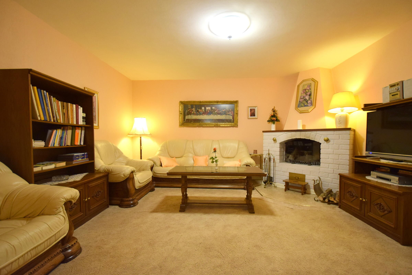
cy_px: 138
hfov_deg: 100.4
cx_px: 206
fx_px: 172
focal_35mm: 15
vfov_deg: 77.3
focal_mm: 10
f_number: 3.5
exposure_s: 1/60
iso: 1000
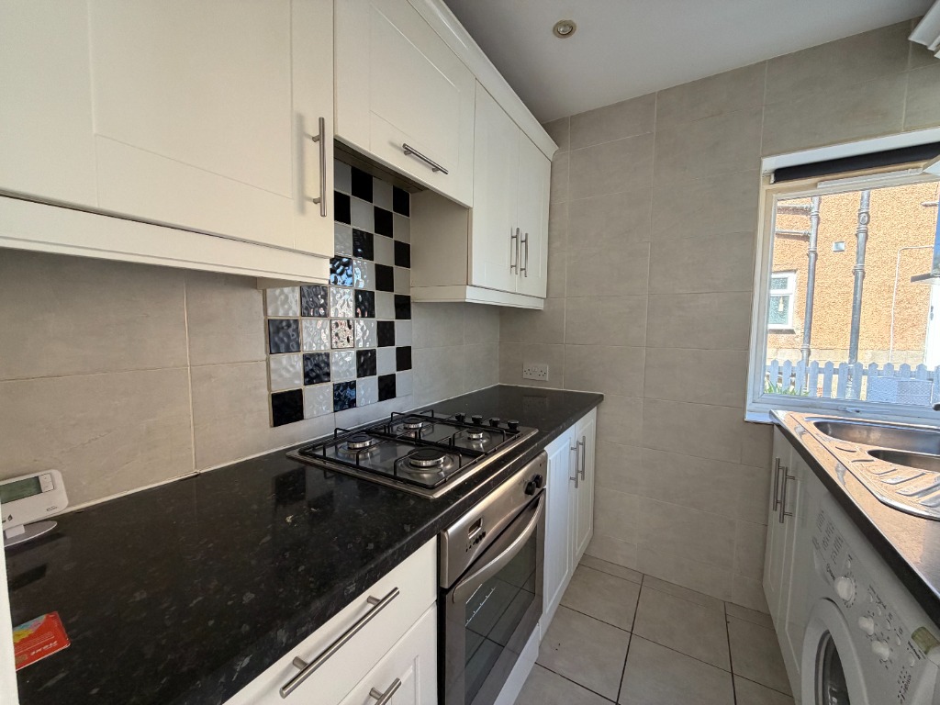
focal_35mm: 14
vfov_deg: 85.7
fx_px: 380
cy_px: 352
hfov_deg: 102.1
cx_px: 470
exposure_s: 1/121
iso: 200
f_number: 2.2
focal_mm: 2.22
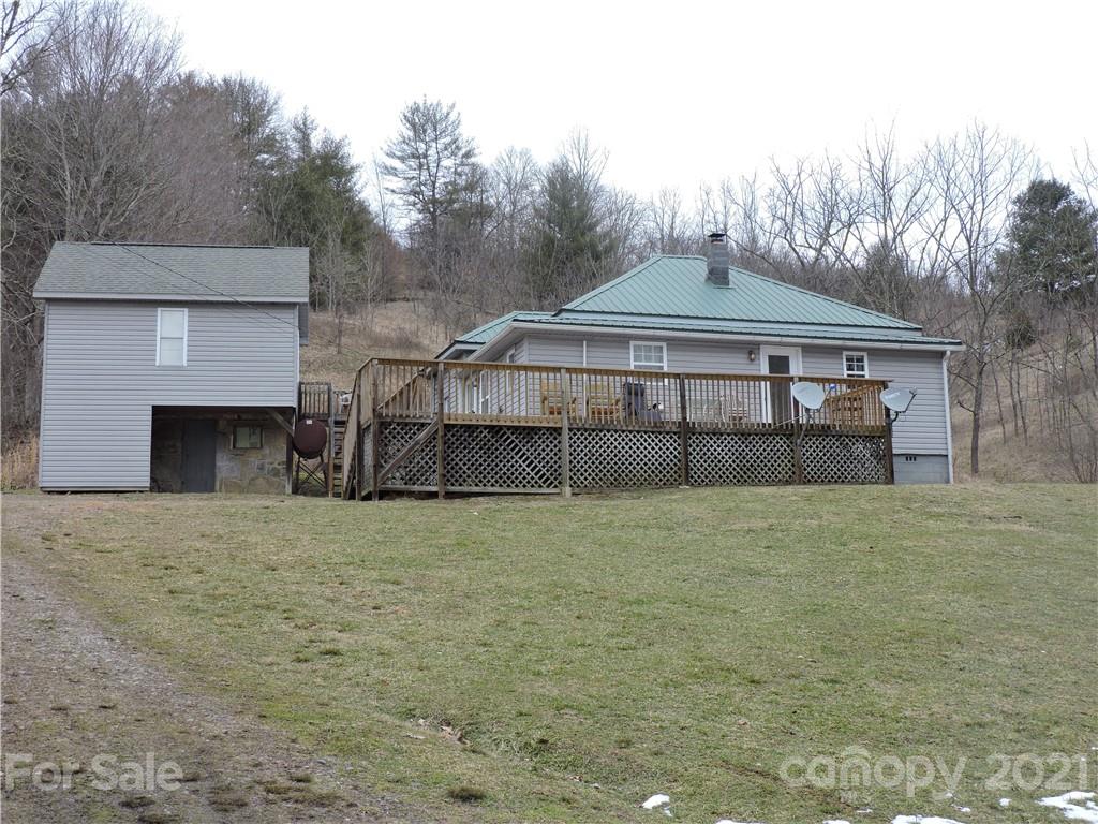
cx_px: 549
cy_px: 412
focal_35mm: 43
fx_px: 1364
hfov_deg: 43.9
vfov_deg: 33.6
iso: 100
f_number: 3.4
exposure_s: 1/200
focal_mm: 7.7
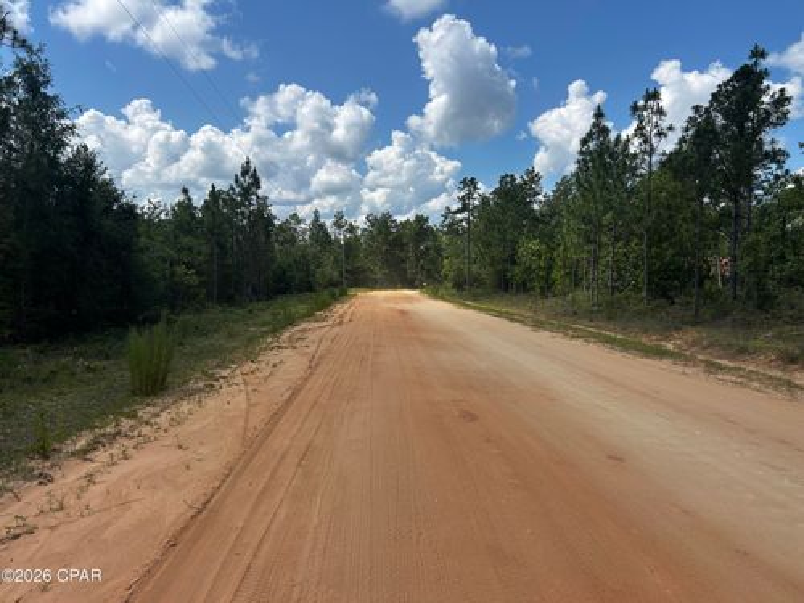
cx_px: 402
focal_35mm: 26
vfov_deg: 53.1
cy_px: 302
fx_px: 604
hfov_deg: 67.3
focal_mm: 5.7
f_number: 1.5
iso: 50
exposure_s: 1/4831
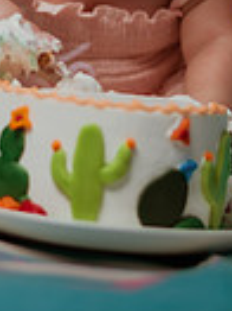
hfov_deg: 7.7
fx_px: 1719
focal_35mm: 192
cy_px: -31
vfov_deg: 10.2
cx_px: 90
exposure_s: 1/8000
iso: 100
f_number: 1.8
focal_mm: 58
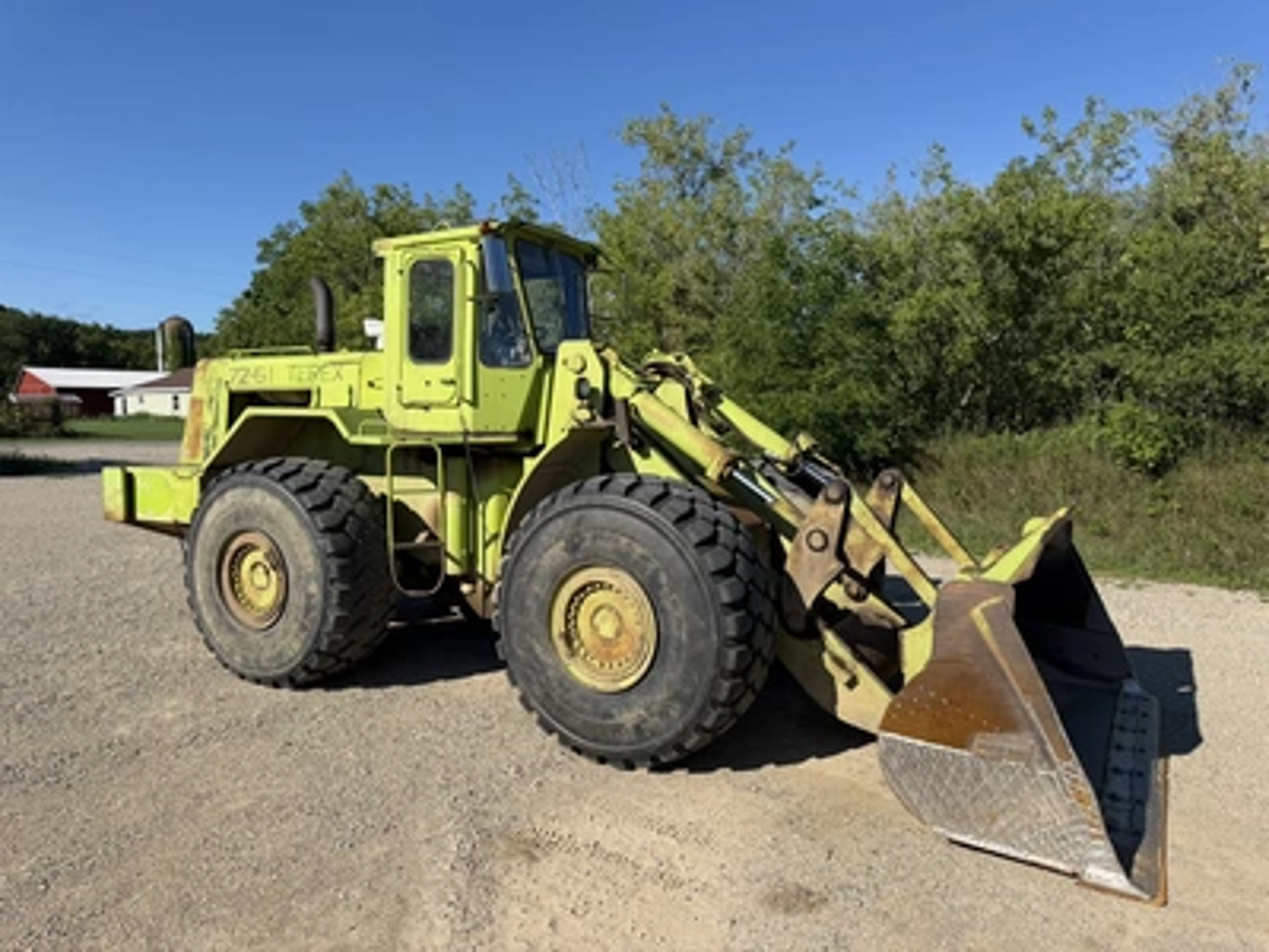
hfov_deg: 71.6
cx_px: 634
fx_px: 880
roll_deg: -0.4
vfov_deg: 56.8
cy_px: 476
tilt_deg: -2.2
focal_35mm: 24
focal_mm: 6.76
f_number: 1.78
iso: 80
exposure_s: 1/4673
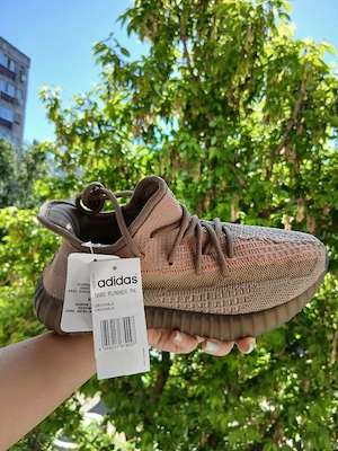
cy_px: 226
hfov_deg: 53.1
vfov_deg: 67.3
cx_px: 169
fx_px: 338
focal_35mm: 26
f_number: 1.8
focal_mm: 3.98
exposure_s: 1/233
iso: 20
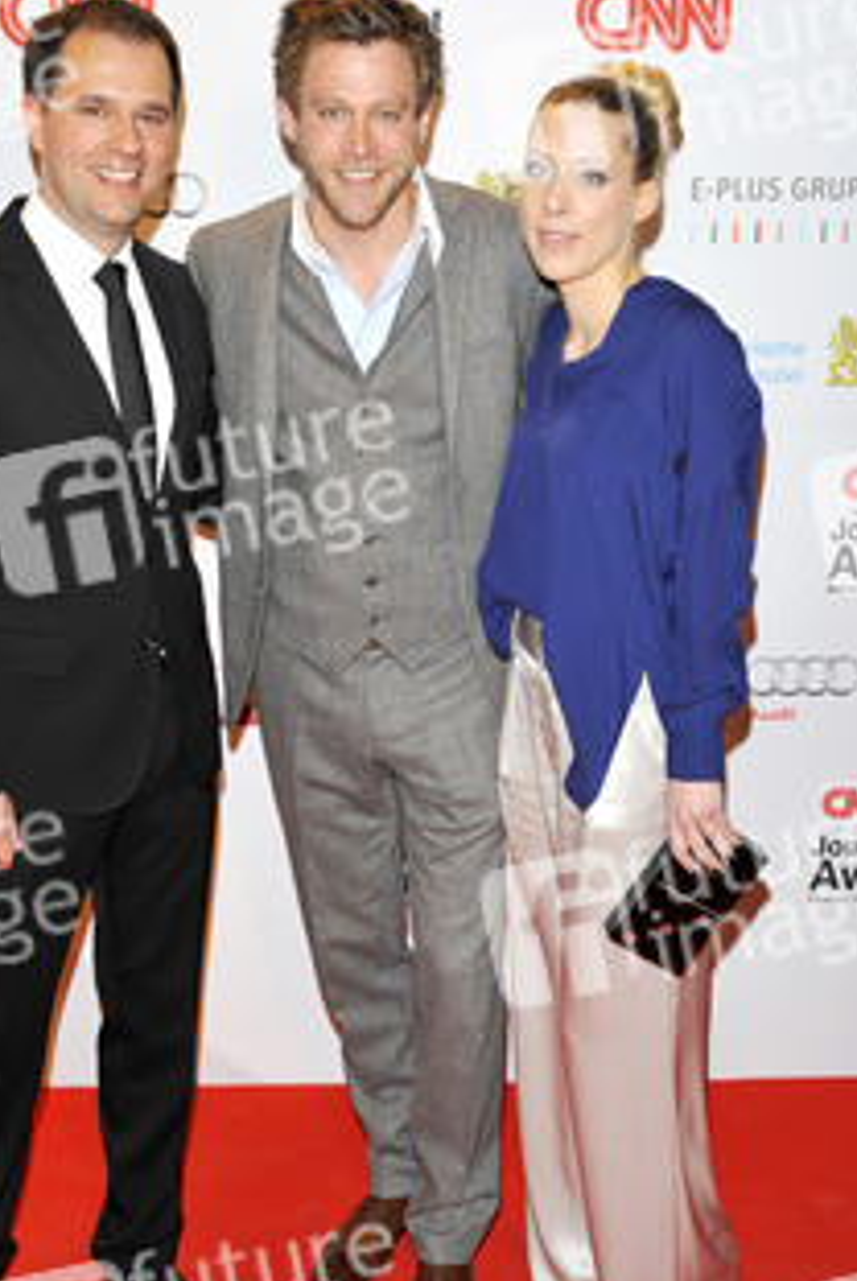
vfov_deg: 43.5
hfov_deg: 29.8
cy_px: 704
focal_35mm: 45
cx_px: 319
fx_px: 1603
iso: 800
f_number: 6.3
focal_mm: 35
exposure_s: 1/250
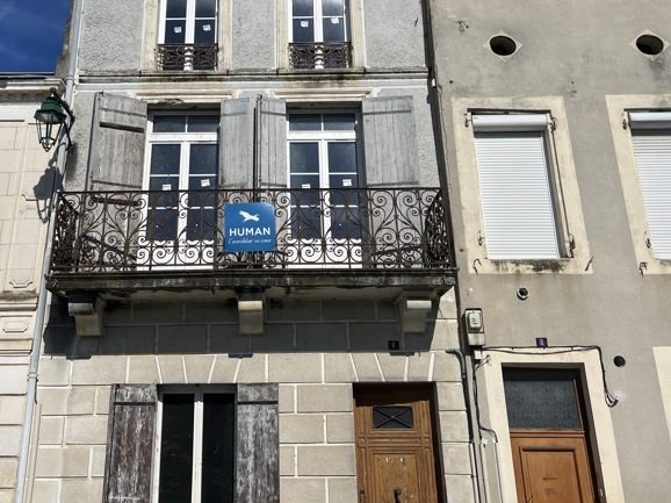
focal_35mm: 36
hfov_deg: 51.1
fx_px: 698
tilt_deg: +23.4
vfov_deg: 39.1
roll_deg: +1.2
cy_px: 163
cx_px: 270
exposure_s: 1/14286
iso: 50
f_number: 1.5
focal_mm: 5.7
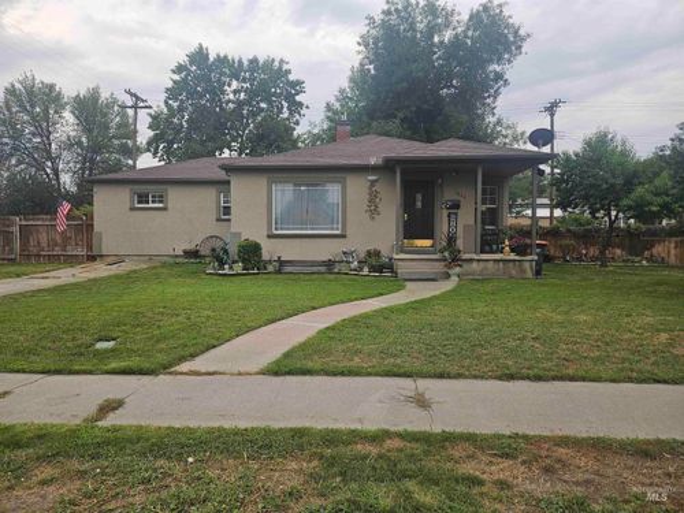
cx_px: 342
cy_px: 256
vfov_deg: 58.9
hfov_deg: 73.9
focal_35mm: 23
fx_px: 454
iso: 25
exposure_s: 1/461
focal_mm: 5.4
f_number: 1.8
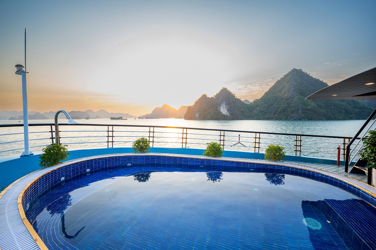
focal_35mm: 14
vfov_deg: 81.1
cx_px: 188
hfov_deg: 104.3
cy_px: 125
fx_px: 146
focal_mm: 14
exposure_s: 1/30
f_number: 9
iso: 100
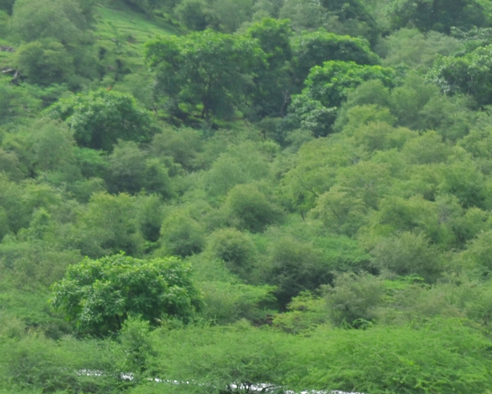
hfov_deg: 11.6
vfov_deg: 9.3
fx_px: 2357
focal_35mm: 162
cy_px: 617
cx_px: 650
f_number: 8
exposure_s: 1/250
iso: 140
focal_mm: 29
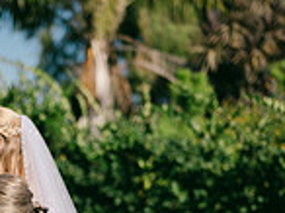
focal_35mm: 104
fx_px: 855
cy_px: 301
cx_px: 23
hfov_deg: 18.6
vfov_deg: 13.5
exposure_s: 1/8000
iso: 64
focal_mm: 35
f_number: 1.4
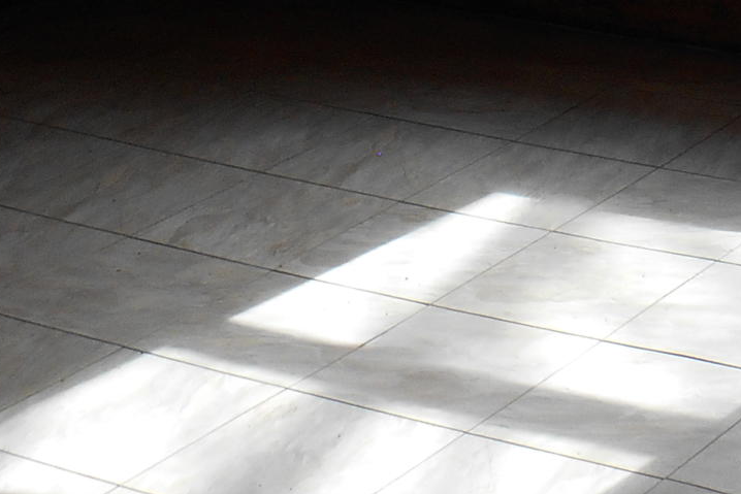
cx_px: 823
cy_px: -325
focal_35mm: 113
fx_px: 2326
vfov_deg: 11.4
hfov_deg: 17.5
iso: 80
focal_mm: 4.7
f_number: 3.4
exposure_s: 1/80
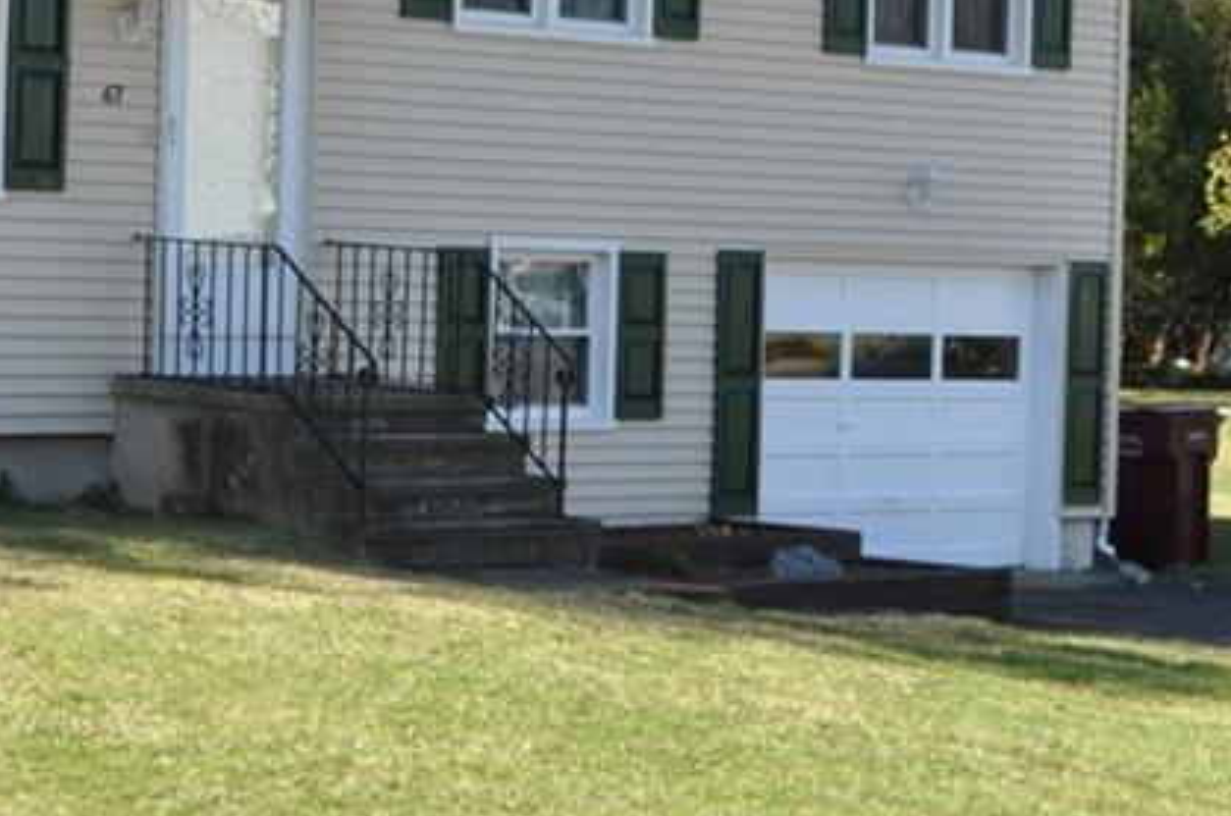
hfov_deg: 19.4
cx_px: 59
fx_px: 3515
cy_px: 193
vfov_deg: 13.2
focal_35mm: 103
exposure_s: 1/400
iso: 800
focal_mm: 28
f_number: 10
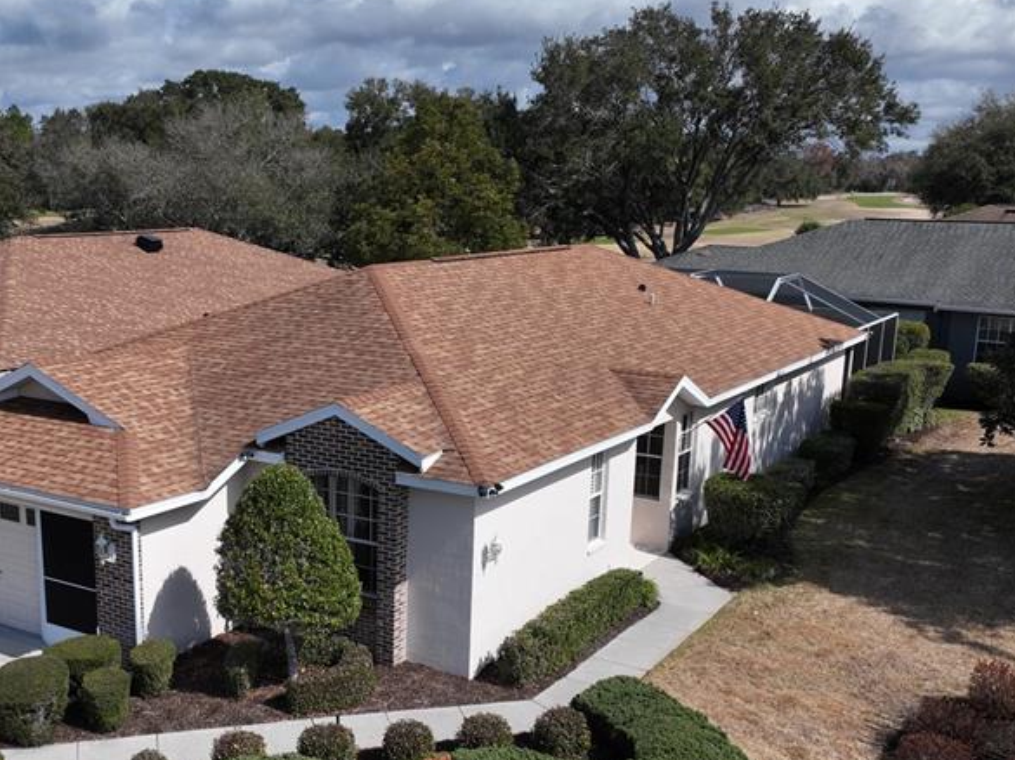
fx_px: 1231
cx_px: 359
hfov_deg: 44.3
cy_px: 507
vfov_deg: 34.0
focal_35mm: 42
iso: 100
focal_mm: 12.29
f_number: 2.8
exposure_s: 1/120
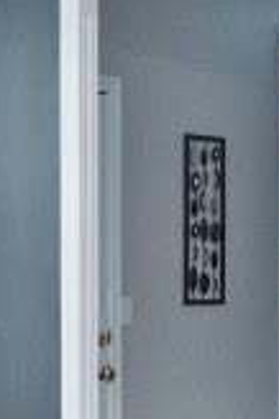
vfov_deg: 16.0
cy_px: 248
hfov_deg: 9.0
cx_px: -509
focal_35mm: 128
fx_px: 1491
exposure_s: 1/80
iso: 200
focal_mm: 14
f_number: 4.5
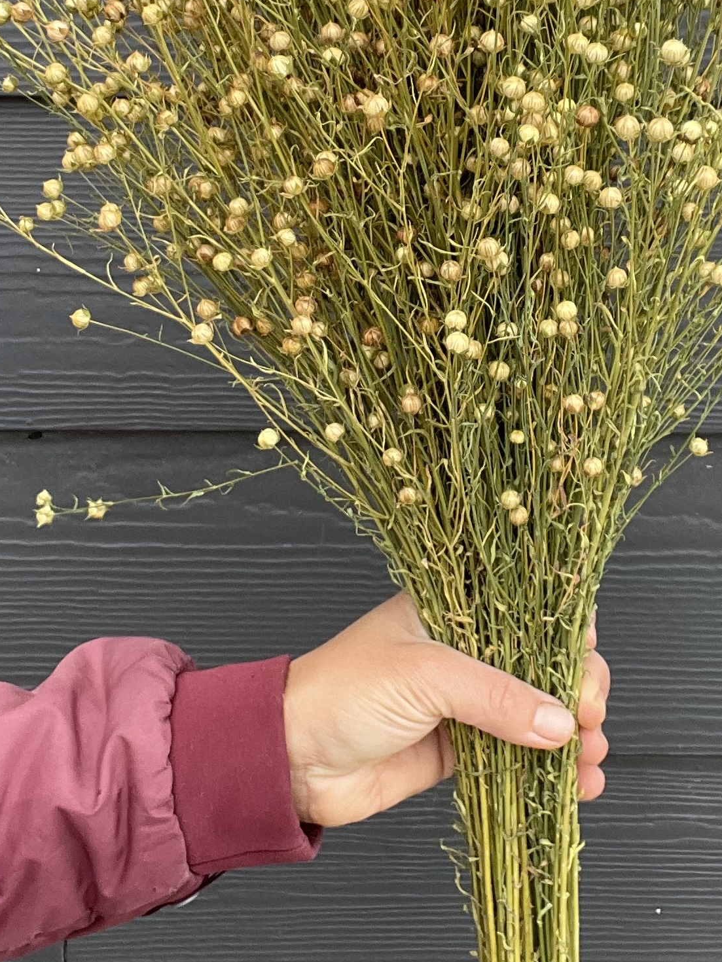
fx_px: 1752
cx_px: 499
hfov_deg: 23.2
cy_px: 233
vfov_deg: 30.2
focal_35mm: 63
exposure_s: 1/121
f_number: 2.2
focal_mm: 2.71
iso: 40
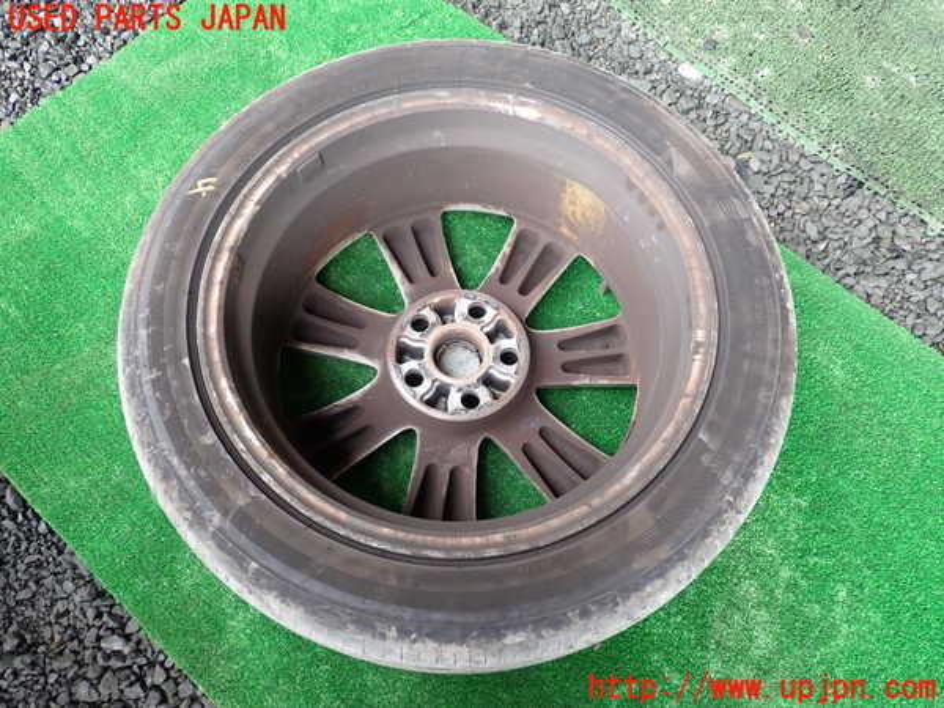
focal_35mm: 30
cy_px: 354
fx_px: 818
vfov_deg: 46.8
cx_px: 472
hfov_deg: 60.0
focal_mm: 5.4
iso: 200
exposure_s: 1/100
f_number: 2.3
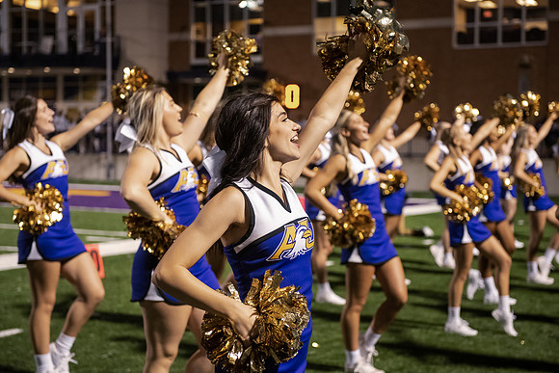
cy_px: 186
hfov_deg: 30.5
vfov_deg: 20.6
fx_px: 1025
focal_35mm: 66
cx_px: 280
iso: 5000
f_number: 4
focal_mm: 66
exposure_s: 1/320
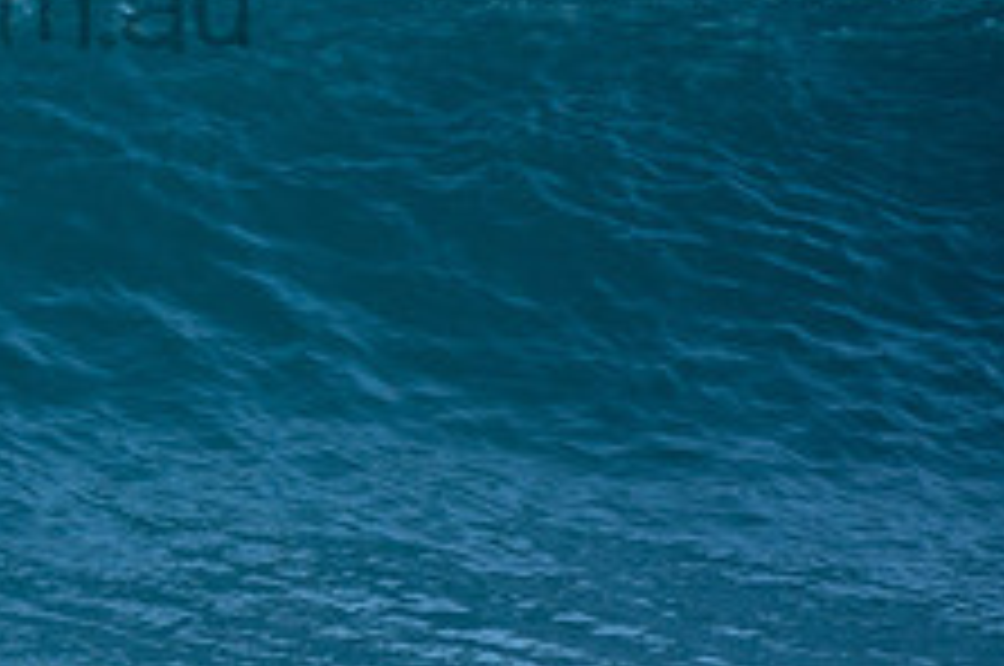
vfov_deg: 0.7
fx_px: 54443
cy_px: -56
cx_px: -225
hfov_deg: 1.1
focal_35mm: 1955
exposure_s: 1/400
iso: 450
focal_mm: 500
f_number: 5.6
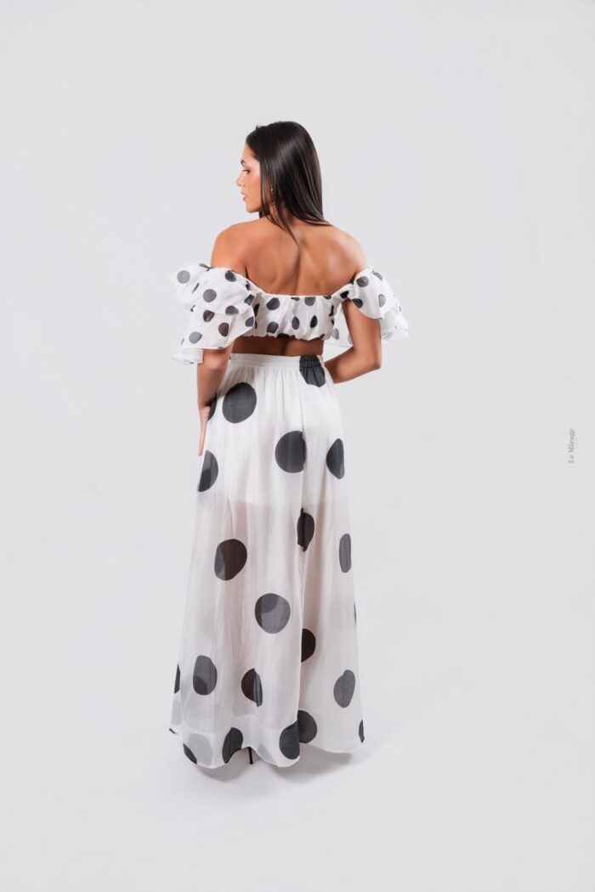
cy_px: 446
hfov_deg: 35.9
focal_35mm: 37
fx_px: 917
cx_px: 298
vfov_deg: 51.9
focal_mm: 25.1
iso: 160
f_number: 2.8
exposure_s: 1/320
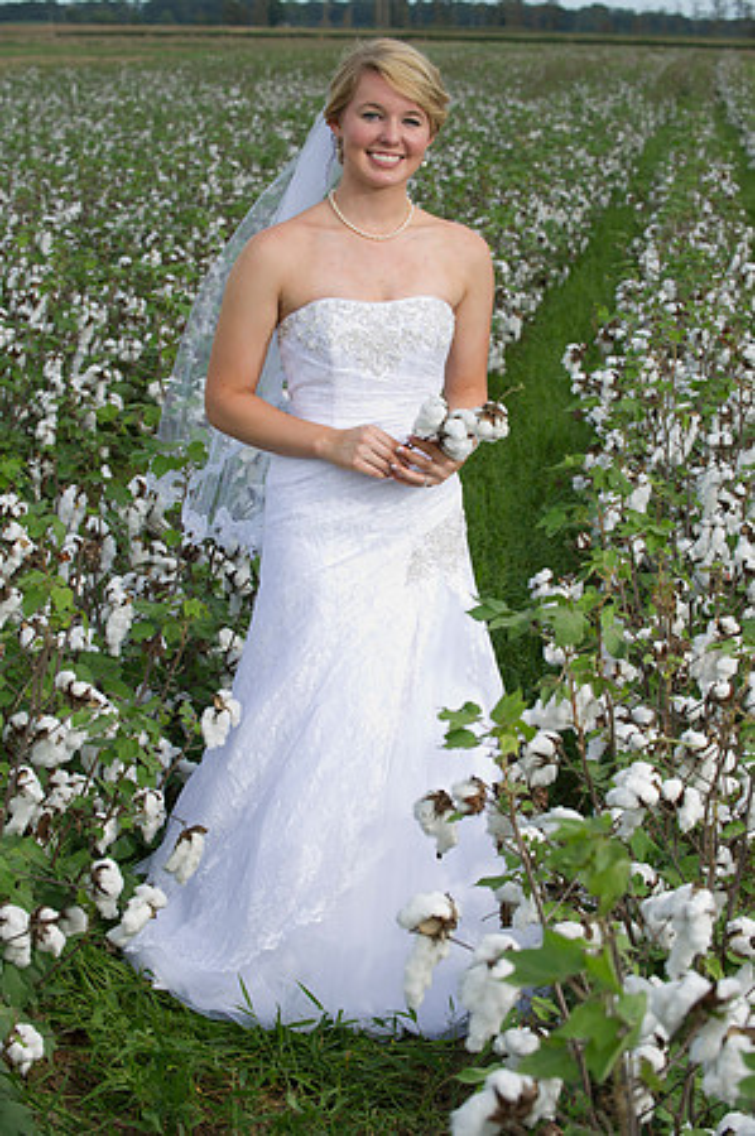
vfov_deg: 24.8
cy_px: 568
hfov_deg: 16.6
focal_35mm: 82
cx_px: 378
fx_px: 2585
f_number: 7.1
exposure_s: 1/160
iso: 200
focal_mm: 82
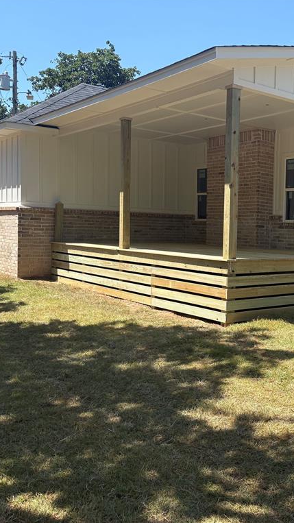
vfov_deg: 52.8
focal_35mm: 38
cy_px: 260
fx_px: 527
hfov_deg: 29.3
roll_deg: -1.7
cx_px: 291
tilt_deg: -3.5
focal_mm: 5.96
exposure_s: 1/1901
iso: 50
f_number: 1.6
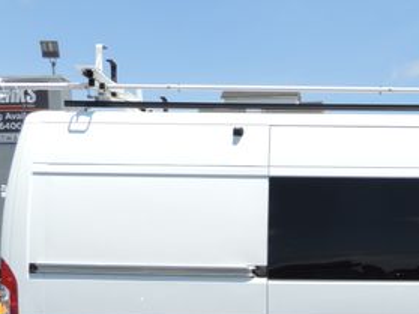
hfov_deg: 33.1
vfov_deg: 25.3
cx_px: 381
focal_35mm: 55
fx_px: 665
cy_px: 309
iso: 80
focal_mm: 4.3
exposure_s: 1/1000
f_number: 3
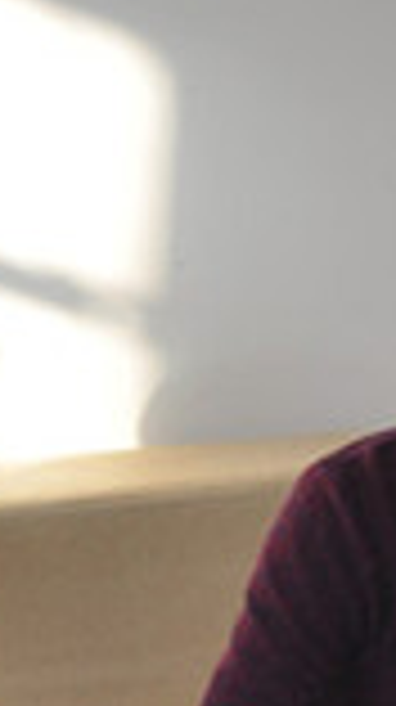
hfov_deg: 7.2
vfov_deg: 12.7
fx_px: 3163
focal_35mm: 169
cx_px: 315
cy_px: 587
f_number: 4
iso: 220
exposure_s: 1/200
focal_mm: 26
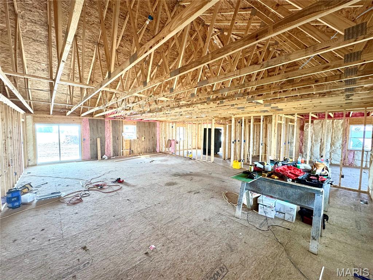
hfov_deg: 102.1
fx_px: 151
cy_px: 140
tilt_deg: -3.4
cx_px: 186
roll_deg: -0.2
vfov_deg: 85.7
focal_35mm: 14
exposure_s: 1/99
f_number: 2.2
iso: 250
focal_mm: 2.22
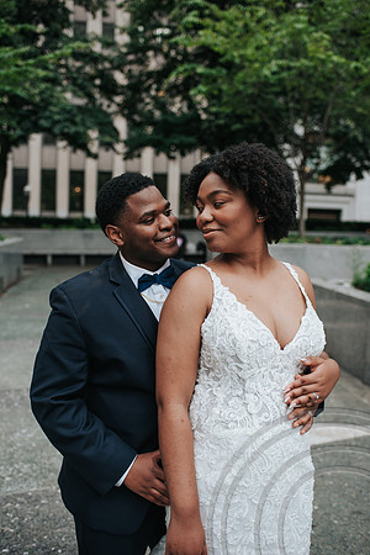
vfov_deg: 54.4
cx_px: 185
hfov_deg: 37.9
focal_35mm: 35
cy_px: 278
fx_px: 540
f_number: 2.8
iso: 1000
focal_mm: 35
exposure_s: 1/1250
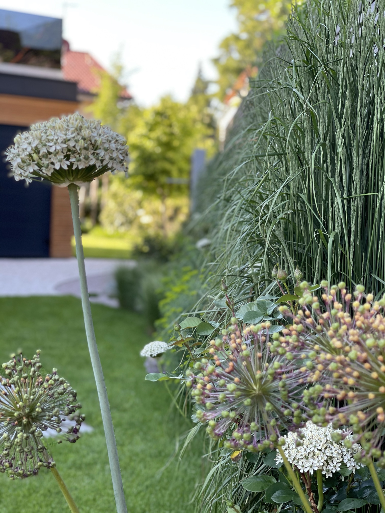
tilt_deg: -2.5
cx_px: 192
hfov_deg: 22.9
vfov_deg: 30.3
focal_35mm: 64
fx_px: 949
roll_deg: -2.5
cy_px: 256
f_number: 2.2
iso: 40
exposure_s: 1/121
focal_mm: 7.5
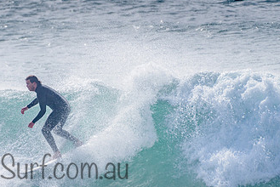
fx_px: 8399
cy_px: 122
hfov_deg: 1.9
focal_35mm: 1079
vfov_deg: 1.3
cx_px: 37
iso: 80
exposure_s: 1/2000
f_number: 5.6
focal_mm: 500
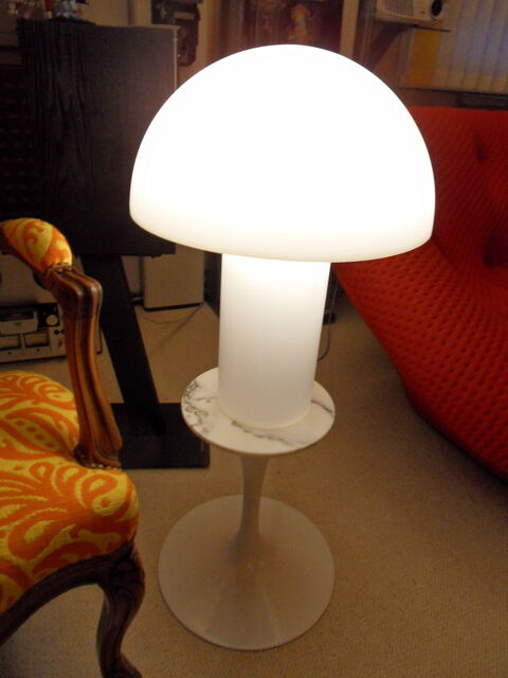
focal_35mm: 24
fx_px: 470
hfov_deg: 56.8
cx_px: 254
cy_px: 339
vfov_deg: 71.6
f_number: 3.3
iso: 160
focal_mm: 4.2
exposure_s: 1/30
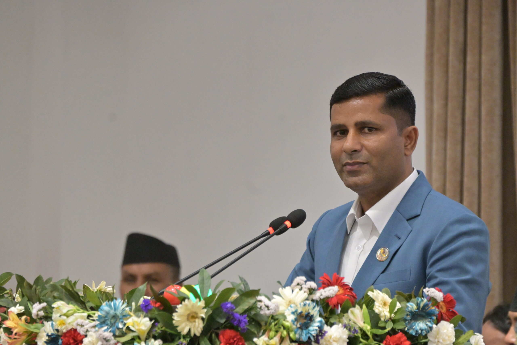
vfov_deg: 3.0
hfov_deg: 4.5
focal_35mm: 458
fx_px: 6570
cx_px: 258
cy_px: 172
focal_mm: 305
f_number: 6.3
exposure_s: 1/200
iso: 5000
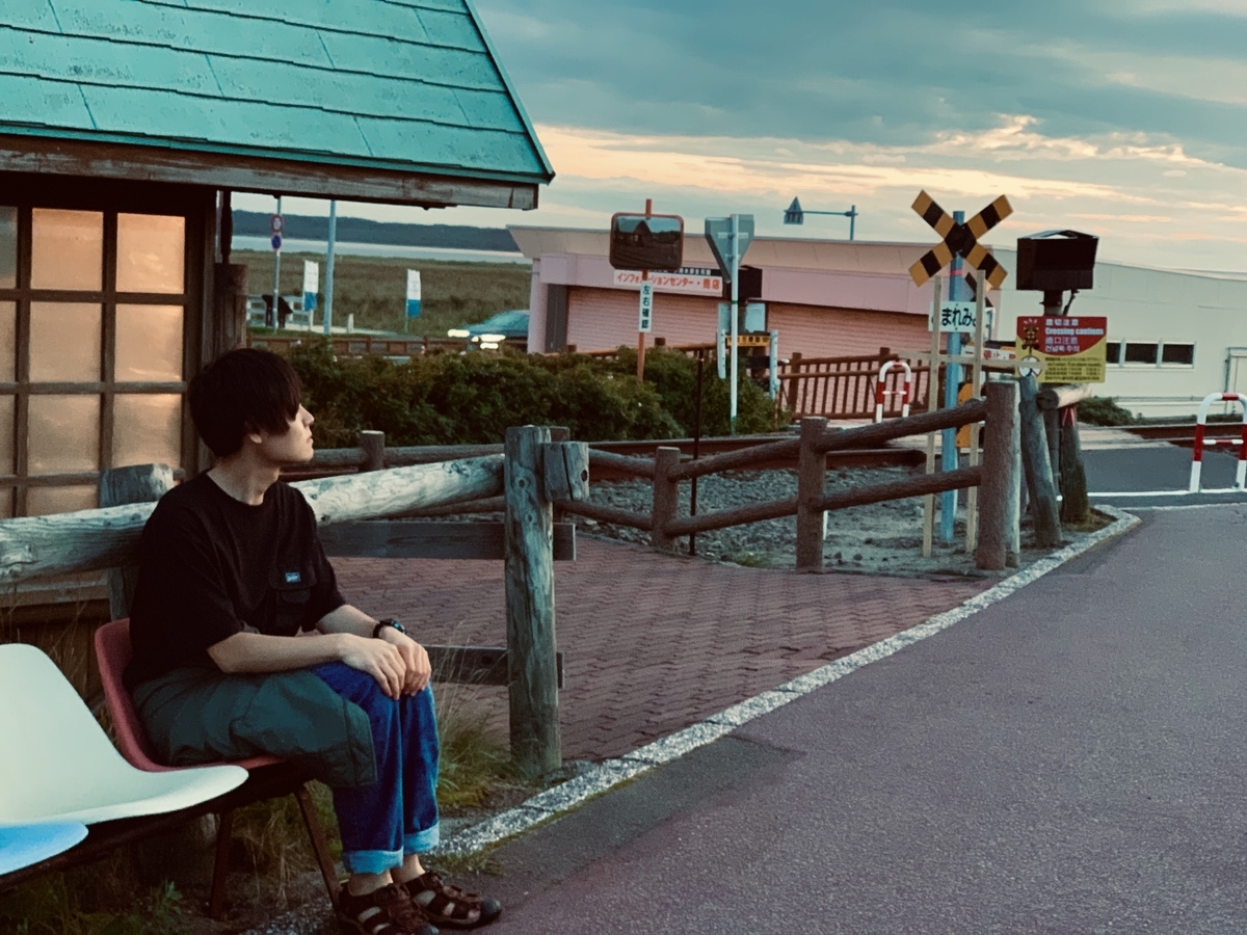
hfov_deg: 36.8
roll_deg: -3.8
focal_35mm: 52
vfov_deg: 28.0
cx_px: 624
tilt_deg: -6.5
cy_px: 468
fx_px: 1873
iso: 640
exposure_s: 1/30
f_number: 2.4
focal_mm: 6
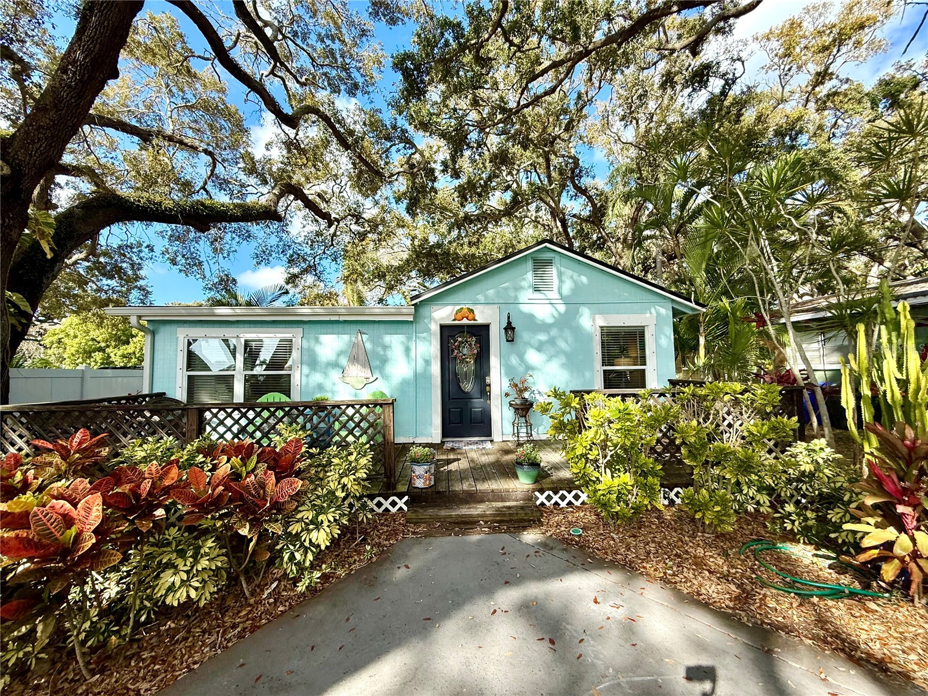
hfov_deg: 102.1
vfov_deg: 85.7
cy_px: 348
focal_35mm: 14
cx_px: 464
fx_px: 375
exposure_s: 1/841
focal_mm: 2.22
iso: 50
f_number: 2.2
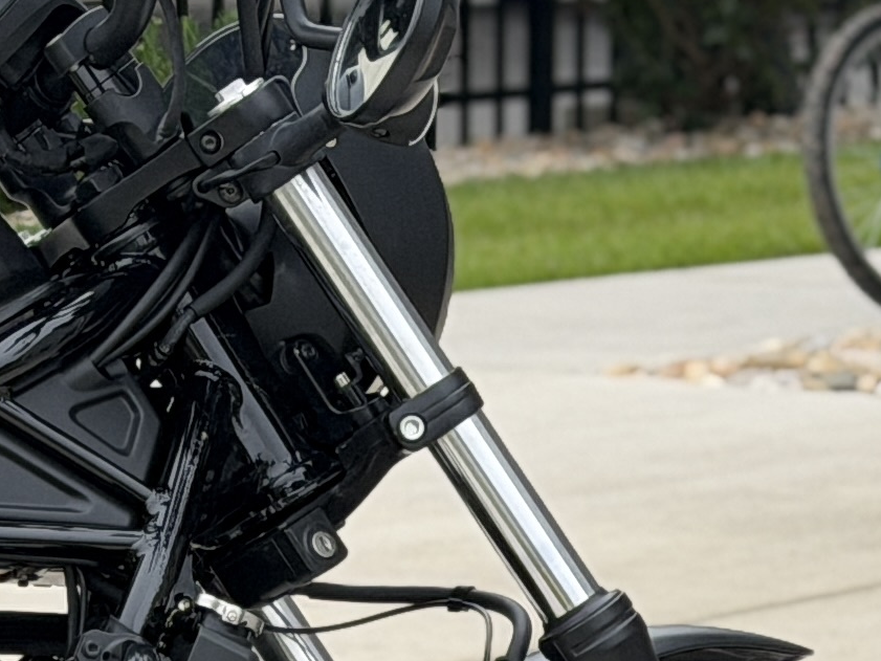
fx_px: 5854
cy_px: 989
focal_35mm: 230
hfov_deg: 8.4
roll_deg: +3.0
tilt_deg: -11.4
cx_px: -571
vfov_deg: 6.4
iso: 64
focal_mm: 6.76
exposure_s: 1/928
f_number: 1.78
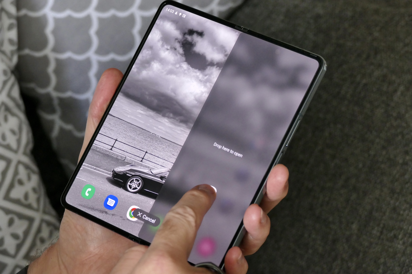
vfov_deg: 9.5
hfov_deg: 14.3
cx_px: 206
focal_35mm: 144
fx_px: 1648
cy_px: 137
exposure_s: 1/80
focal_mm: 52.4
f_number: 4.5
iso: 1250
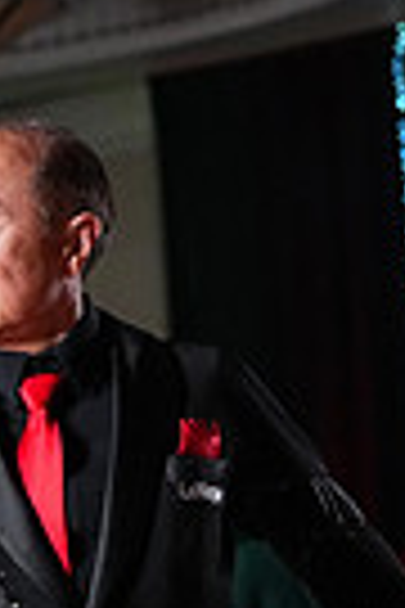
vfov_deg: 5.8
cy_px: 788
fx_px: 5940
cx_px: -403
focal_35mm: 352
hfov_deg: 3.9
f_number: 5
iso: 6400
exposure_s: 1/400
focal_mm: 82
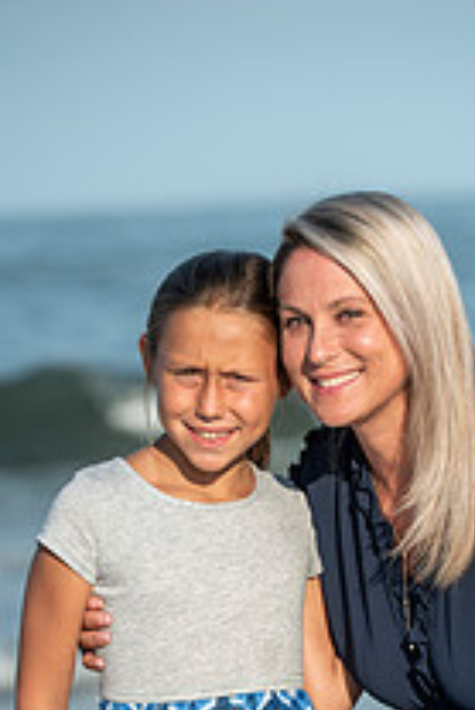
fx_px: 4959
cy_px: 758
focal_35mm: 251
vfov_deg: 8.1
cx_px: 267
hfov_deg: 5.5
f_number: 3.5
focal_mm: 116
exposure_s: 1/4000
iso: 250
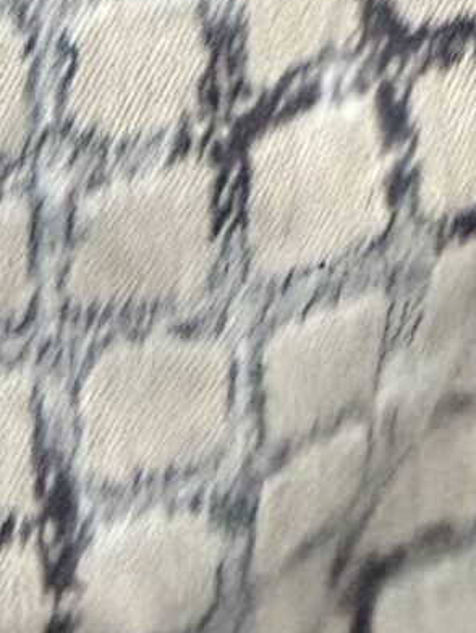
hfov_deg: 9.4
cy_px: -1112
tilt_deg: -14.3
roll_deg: +6.3
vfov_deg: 10.1
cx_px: -55
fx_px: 2874
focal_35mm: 157
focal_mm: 2.22
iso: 400
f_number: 2.2
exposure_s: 1/60
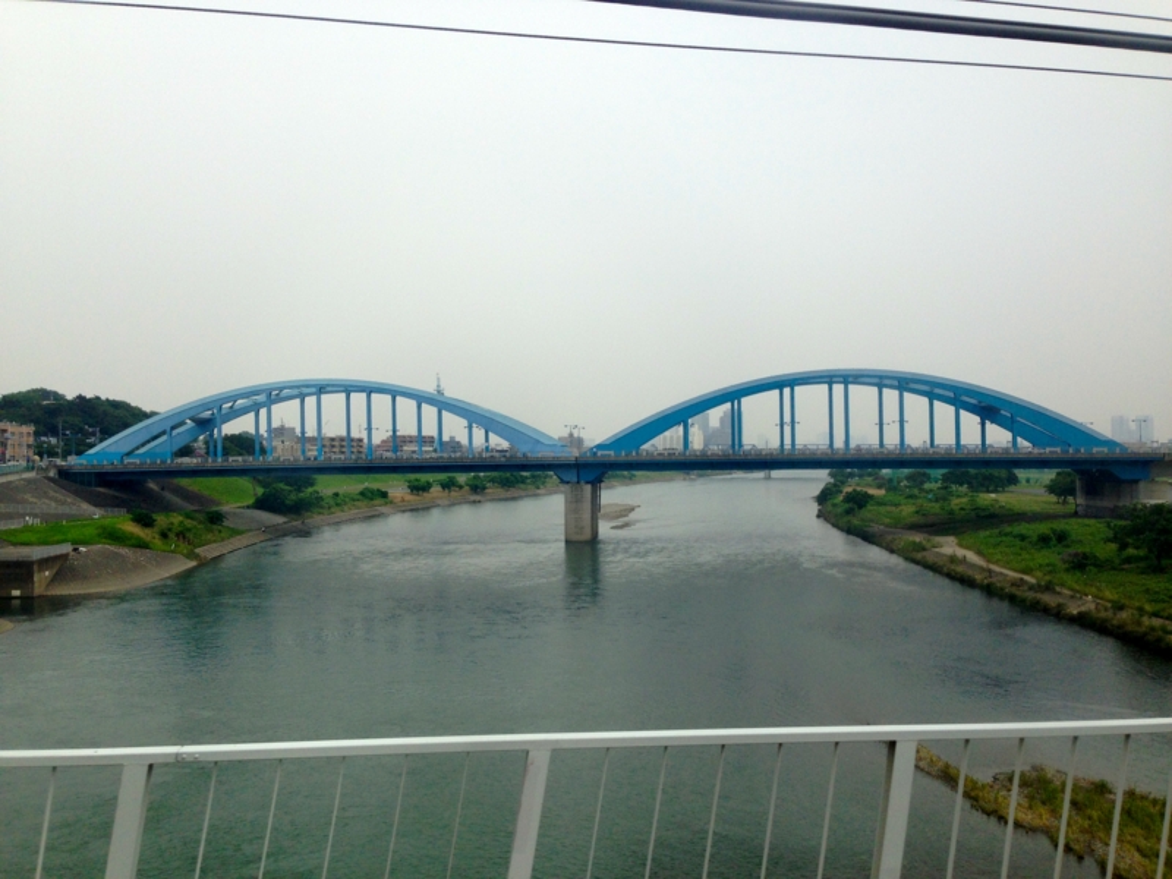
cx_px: 586
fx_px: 1117
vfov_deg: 42.9
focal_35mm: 33
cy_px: 440
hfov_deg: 55.4
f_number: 2.4
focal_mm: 4.12
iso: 50
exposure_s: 1/1506
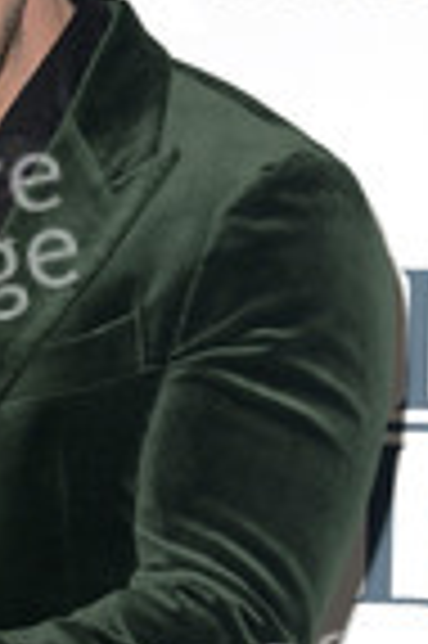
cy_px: 486
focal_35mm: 238
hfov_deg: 5.7
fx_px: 4254
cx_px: -23
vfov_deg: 8.6
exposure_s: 1/250
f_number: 5.6
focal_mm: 85
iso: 640
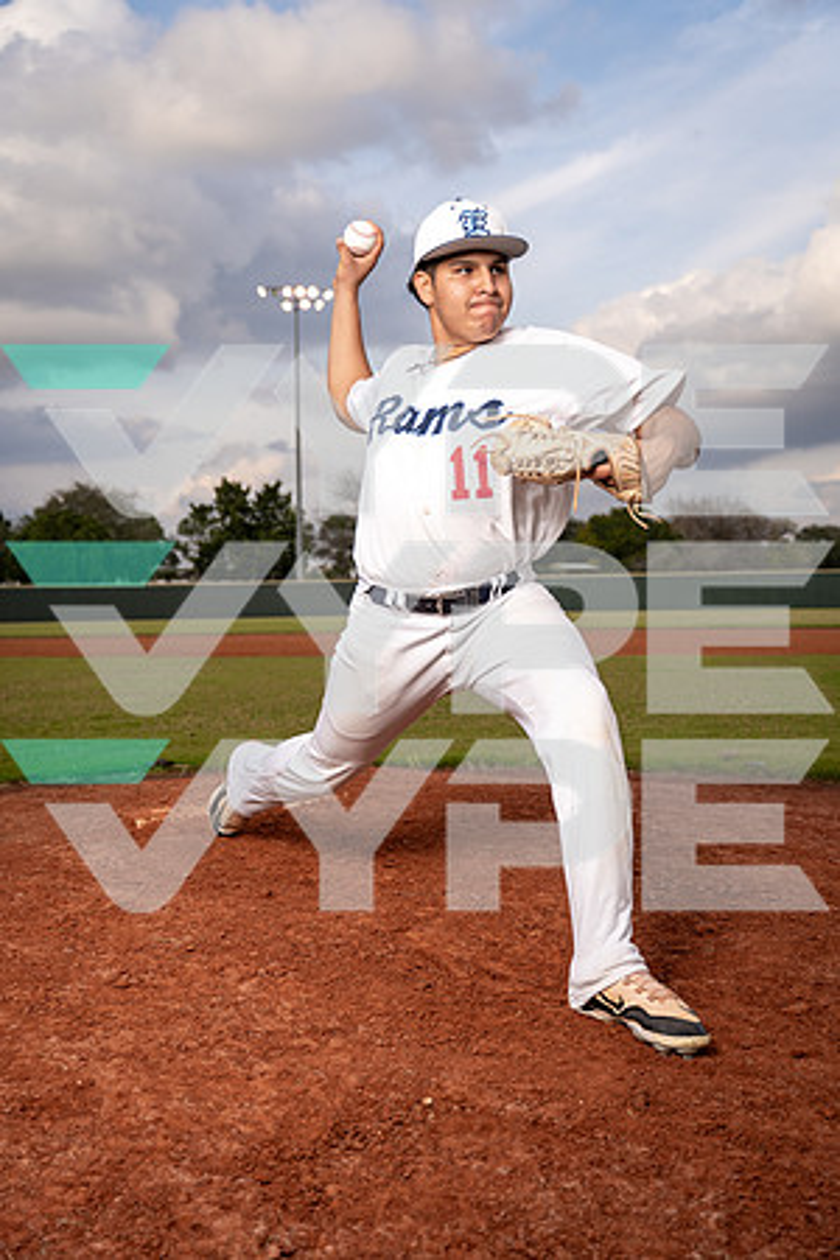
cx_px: 420
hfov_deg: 35.1
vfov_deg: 50.7
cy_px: 630
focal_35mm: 38
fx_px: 1330
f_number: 4
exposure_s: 1/1250
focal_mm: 38
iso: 250
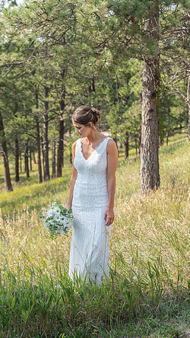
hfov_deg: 17.5
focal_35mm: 69
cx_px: 83
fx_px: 618
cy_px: 168
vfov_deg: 30.6
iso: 80
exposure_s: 1/160
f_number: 4.5
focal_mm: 65
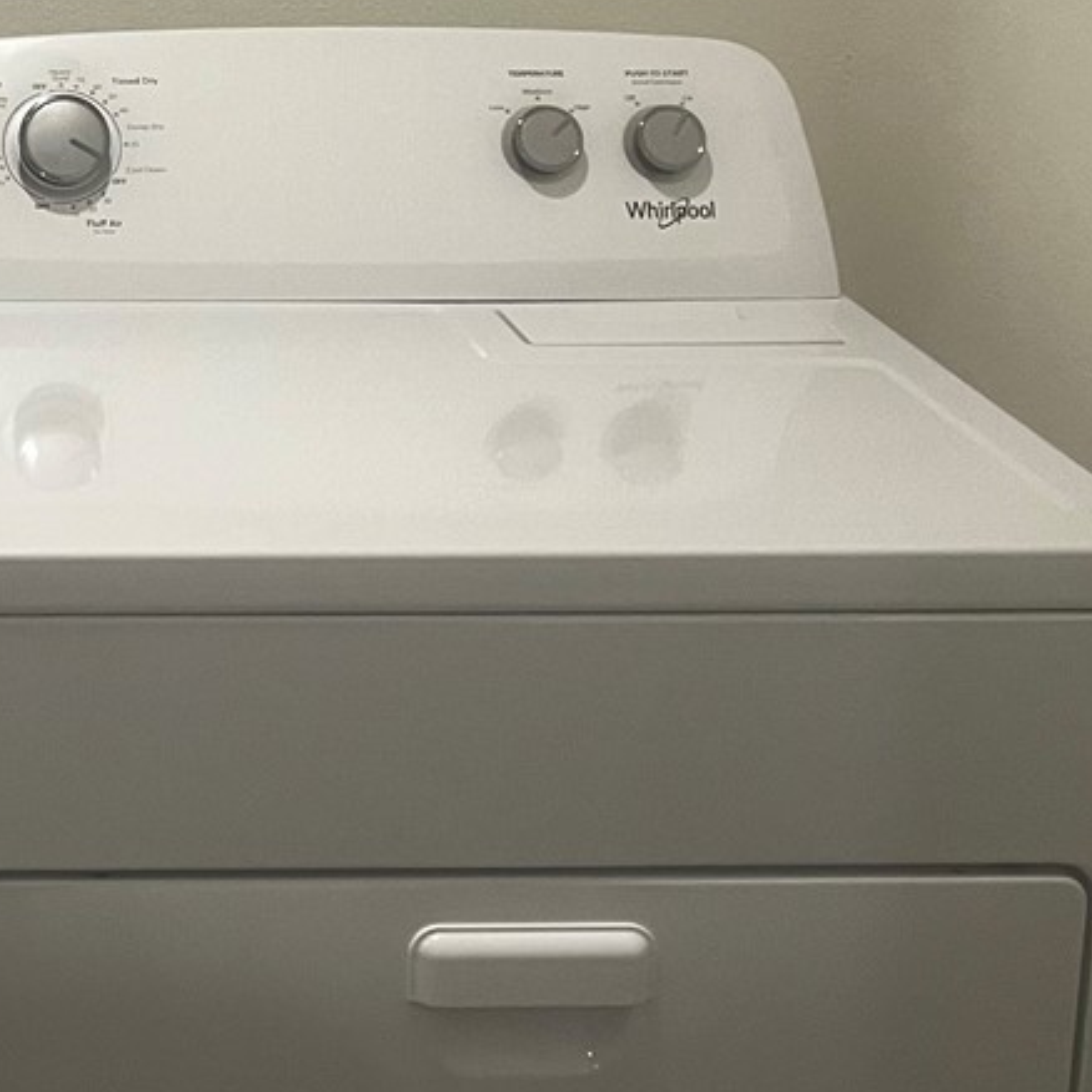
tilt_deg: -11.0
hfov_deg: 19.5
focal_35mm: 84
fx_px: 2998
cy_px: 102
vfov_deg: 20.2
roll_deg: -1.5
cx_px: -199
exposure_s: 1/60
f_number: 1.6
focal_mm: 5.1
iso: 80
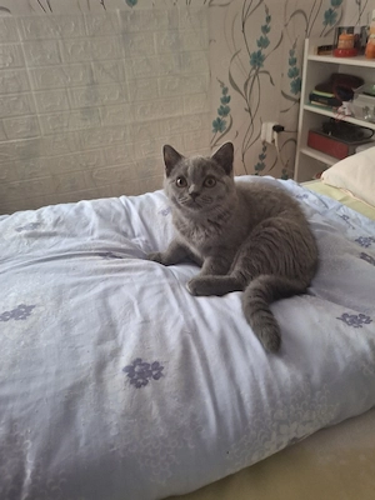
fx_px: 361
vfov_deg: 69.4
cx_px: 188
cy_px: 250
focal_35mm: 25
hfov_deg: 54.9
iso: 250
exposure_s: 1/25
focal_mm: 4.69
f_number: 1.8
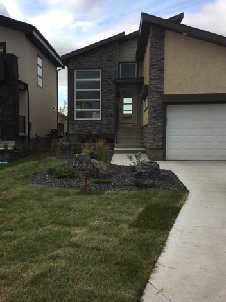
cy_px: 151
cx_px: 113
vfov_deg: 61.7
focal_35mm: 29
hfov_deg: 48.2
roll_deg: +0.1
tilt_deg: -6.0
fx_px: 253
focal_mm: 4.15
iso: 25
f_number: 2.2
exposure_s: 1/630
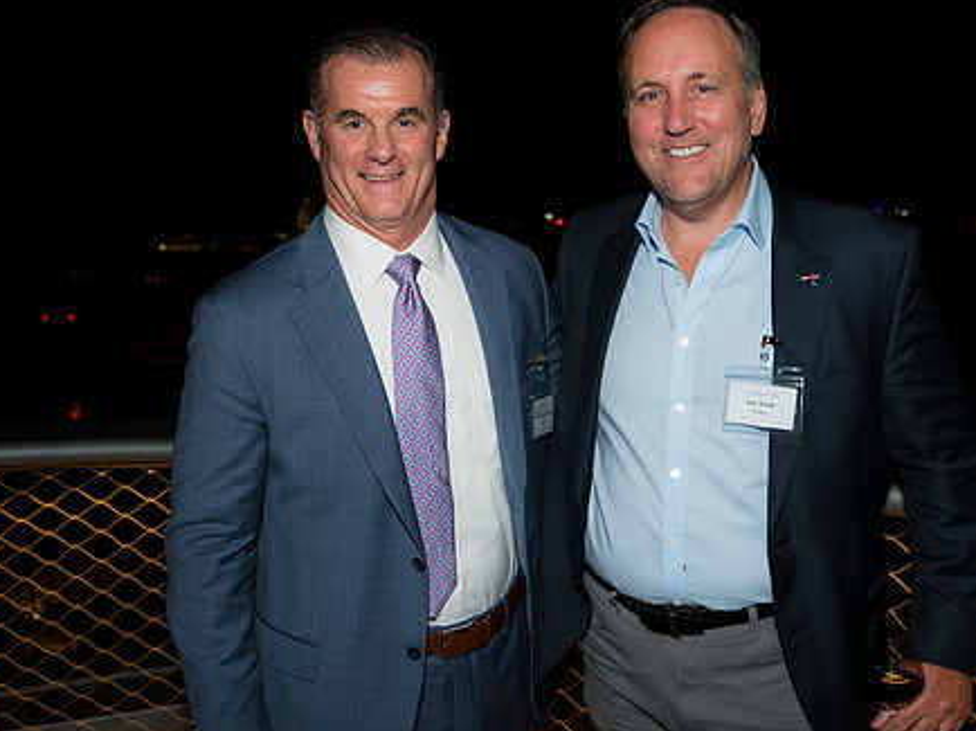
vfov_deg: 32.2
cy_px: 363
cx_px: 585
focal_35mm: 45
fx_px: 1268
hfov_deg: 41.9
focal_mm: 35
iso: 1250
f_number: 5.6
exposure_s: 1/125
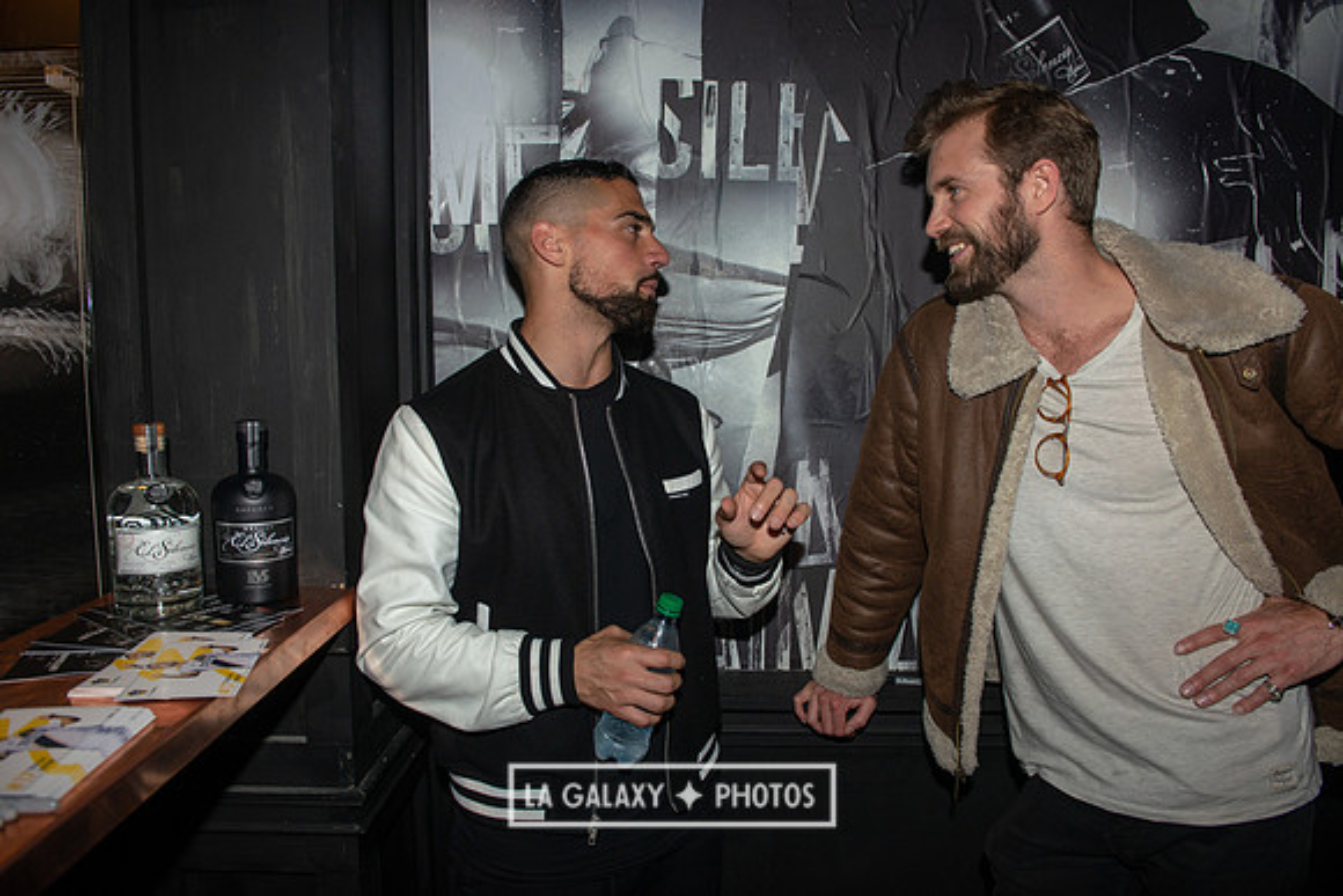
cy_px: 448
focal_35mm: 24
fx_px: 896
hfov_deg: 73.7
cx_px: 672
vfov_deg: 53.2
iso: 320
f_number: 5
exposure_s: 1/160
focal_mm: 24
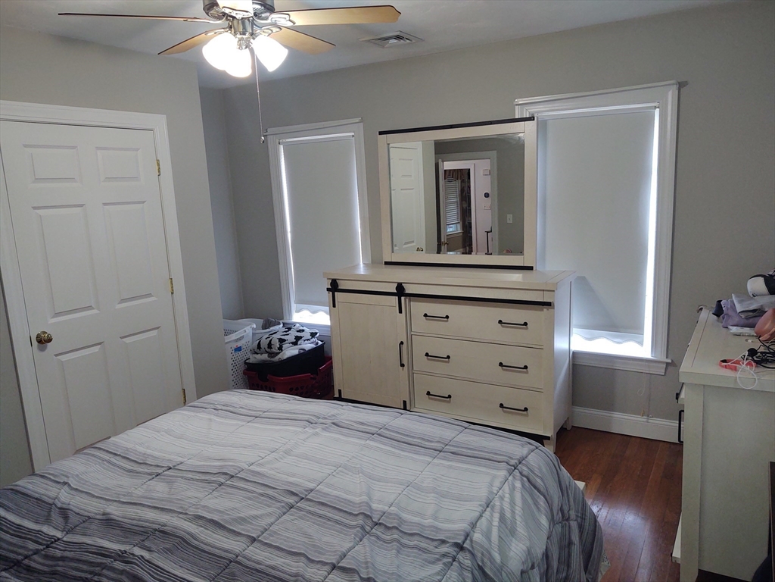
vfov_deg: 51.4
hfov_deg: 65.3
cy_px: 291
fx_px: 604
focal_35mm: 27
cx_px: 388
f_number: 1.7
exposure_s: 1/100
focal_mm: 4.75
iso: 169
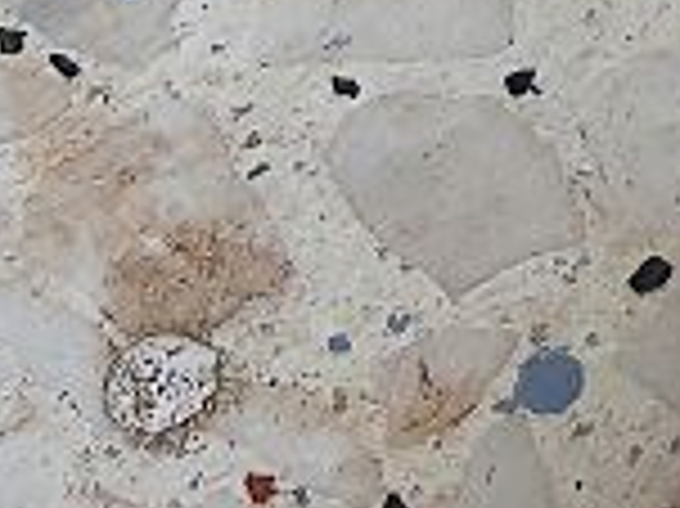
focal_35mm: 207
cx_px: 1252
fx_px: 4063
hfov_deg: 9.1
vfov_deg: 6.6
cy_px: -994
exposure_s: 1/439
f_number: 1.7
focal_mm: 4.32
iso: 50
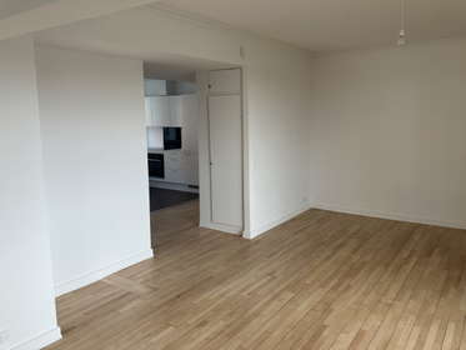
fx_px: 377
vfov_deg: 49.8
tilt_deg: -7.0
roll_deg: +1.1
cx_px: 233
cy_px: 175
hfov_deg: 63.4
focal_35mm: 28
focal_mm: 3.99
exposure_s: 1/121
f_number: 1.8
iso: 40
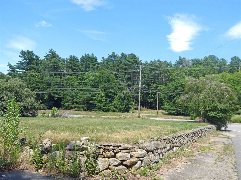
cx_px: 120
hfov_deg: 55.4
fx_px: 230
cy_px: 90
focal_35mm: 33
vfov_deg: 42.9
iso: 80
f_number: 3.6
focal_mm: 5.8
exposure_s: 1/400
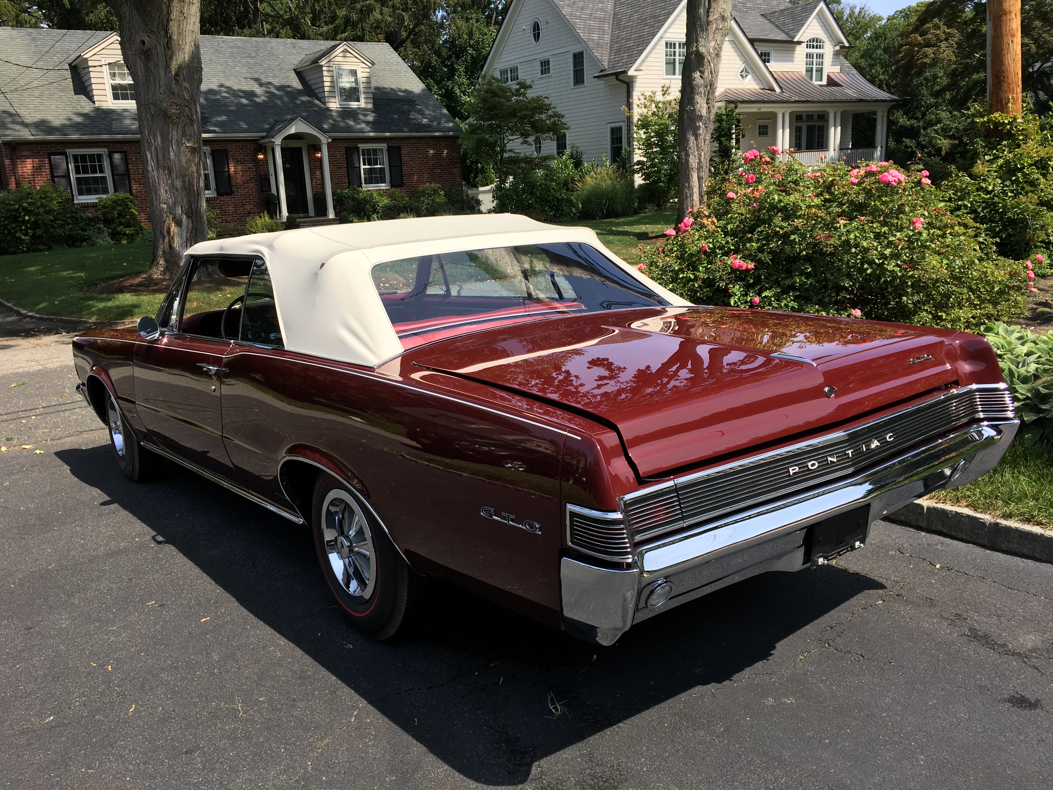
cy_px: 395
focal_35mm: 29
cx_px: 526
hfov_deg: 61.7
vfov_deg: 48.2
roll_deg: +3.7
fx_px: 882
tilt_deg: -13.2
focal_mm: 4.15
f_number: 2.2
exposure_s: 1/827
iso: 25
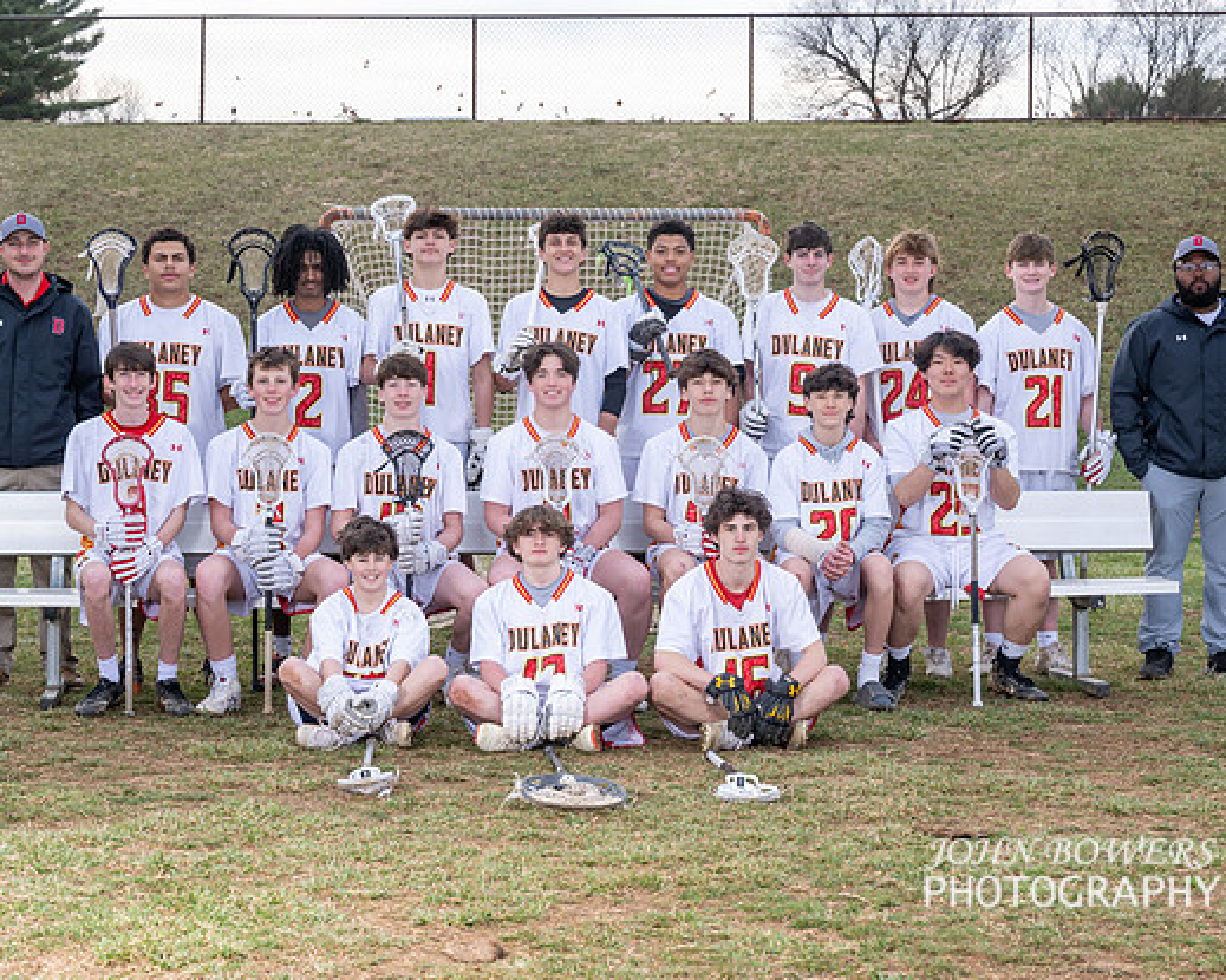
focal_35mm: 90
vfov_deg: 17.1
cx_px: 604
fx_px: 3265
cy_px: 503
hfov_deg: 21.3
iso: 250
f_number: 7.1
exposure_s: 1/200
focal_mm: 77
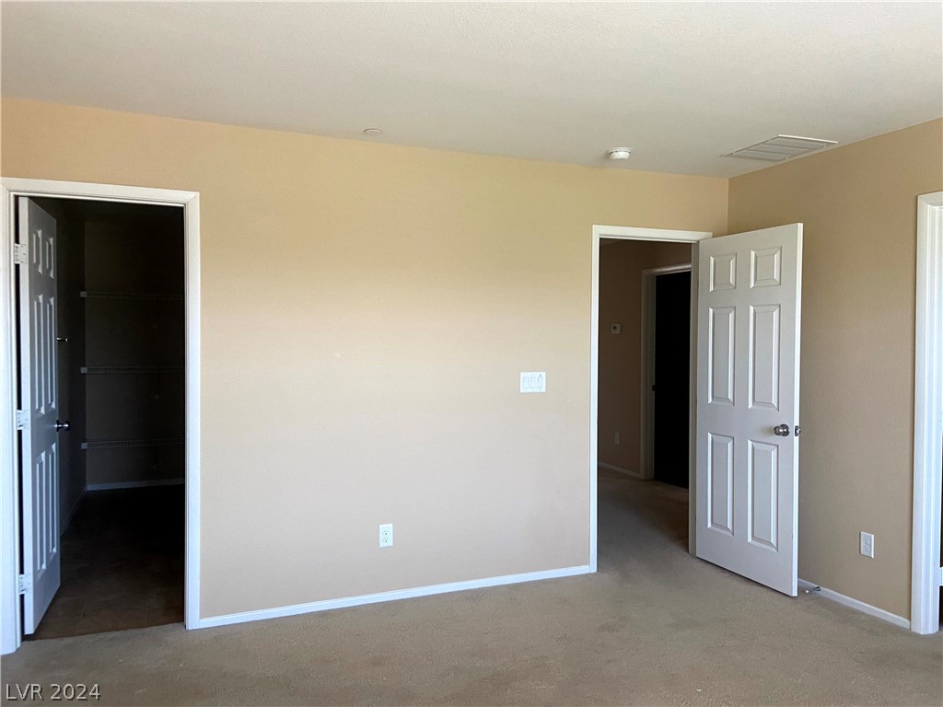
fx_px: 708
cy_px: 354
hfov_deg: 67.3
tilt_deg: -2.3
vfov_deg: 53.1
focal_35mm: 26
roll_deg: -0.4
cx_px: 472
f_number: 1.8
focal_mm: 4.25
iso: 125
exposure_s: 1/84
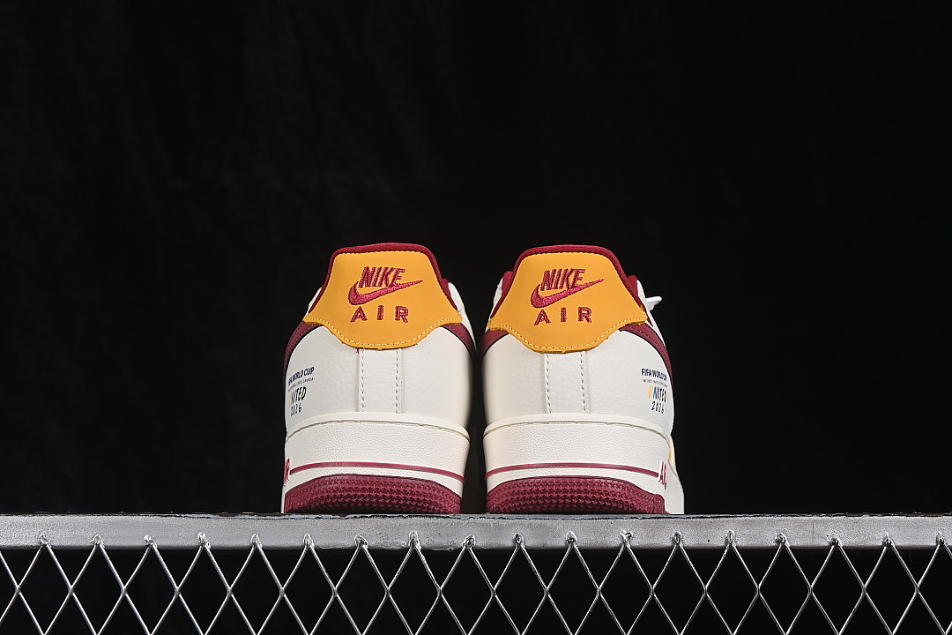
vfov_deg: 18.2
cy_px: 318
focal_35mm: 75
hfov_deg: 27.0
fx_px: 1983
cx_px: 476
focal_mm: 50
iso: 160
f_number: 8
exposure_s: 1/80
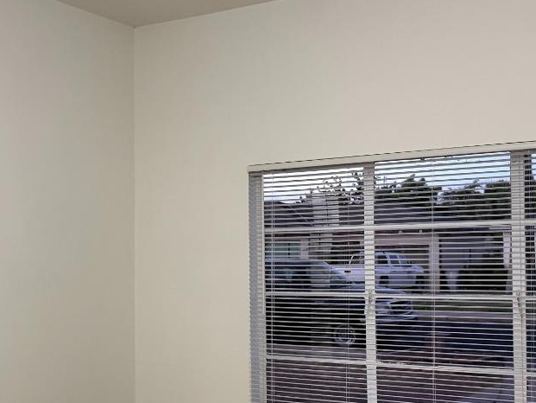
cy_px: 256
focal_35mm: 58
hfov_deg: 32.8
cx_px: 161
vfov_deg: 25.2
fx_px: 898
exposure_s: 1/60
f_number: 1.78
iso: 250
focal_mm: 6.76
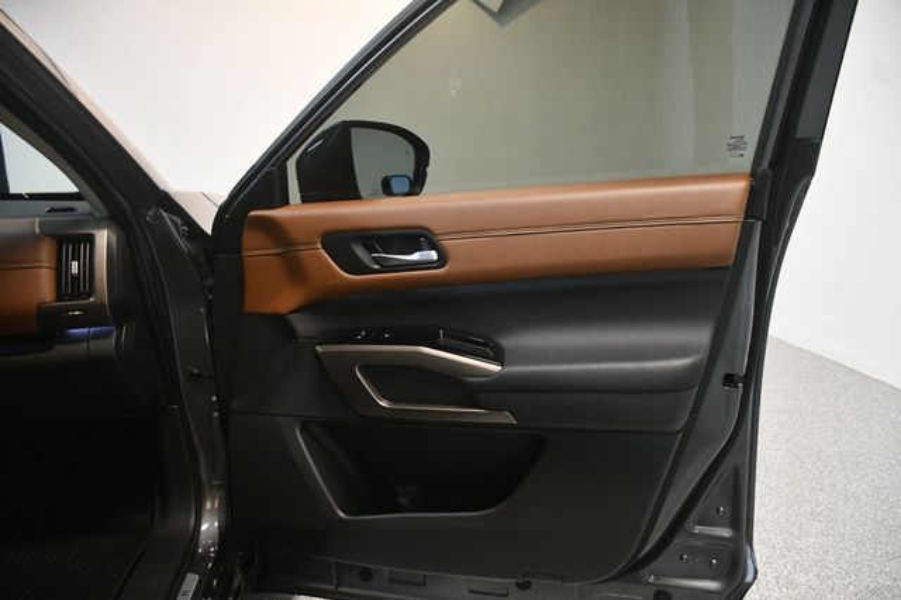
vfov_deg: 47.9
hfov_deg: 67.4
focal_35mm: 27
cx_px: 450
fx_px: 675
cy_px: 300
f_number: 3.5
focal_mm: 18
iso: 2800
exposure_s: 1/125
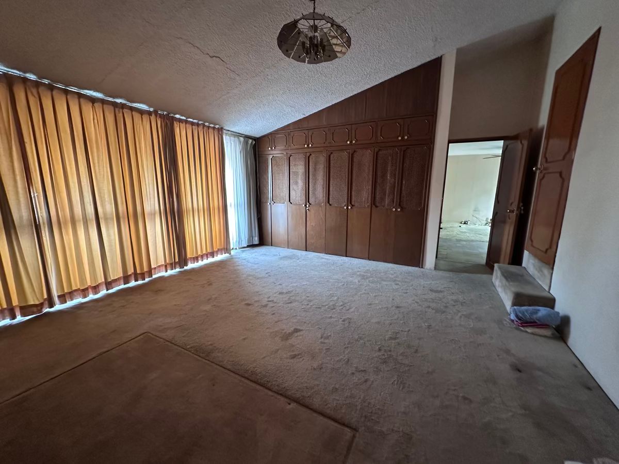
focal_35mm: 14
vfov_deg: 85.7
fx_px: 250
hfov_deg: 102.1
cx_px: 310
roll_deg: +0.0
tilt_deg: -10.3
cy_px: 232
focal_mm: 2.22
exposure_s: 1/60
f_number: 2.2
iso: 640
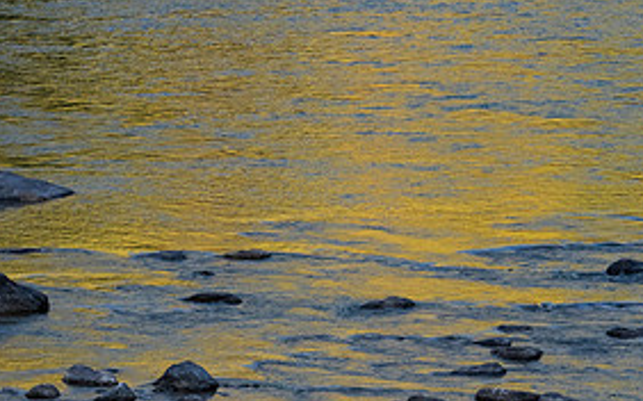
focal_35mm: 419
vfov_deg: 3.1
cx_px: 59
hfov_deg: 5.0
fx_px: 7340
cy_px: 404
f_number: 9
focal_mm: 200
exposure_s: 1/400
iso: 2500
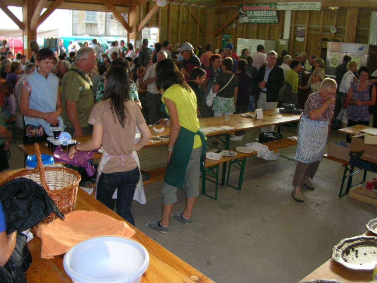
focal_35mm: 35
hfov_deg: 52.6
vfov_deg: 40.7
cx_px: 188
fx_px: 381
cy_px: 142
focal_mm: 5.8
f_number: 2.8
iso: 109
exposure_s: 1/60.1
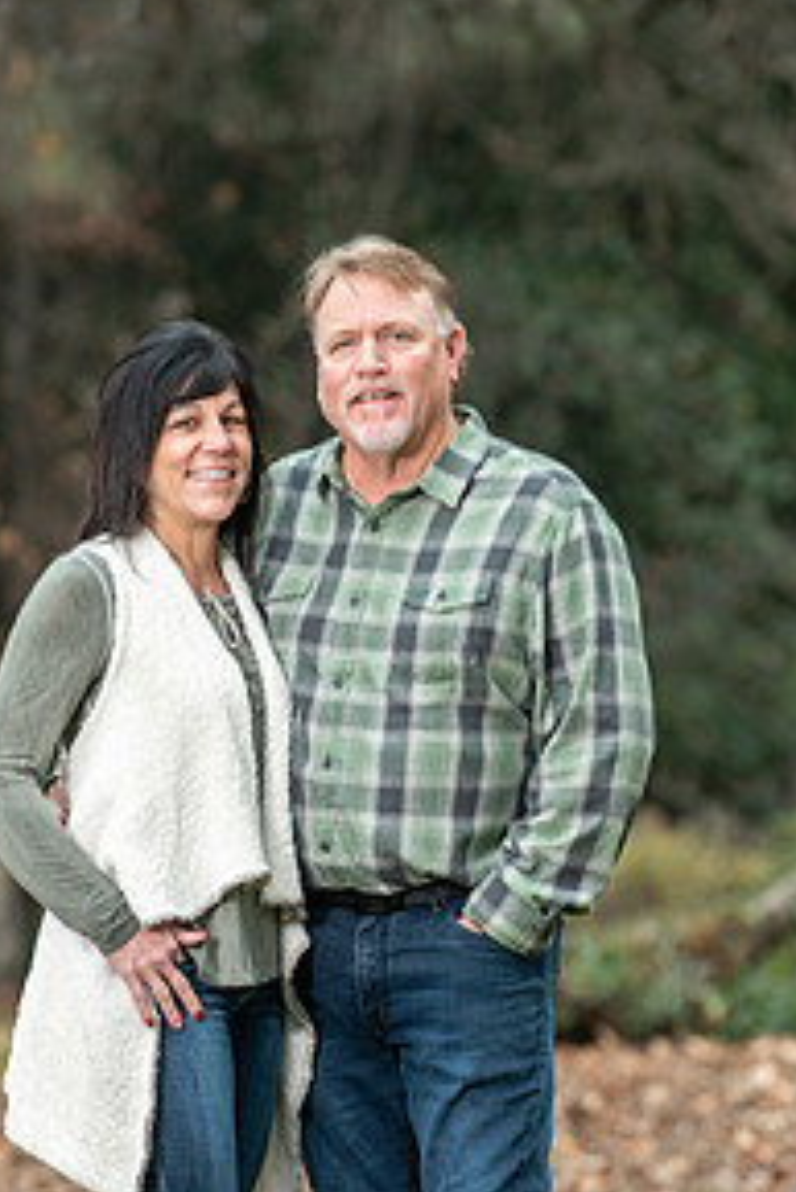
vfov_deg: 7.3
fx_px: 9275
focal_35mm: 280
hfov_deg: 4.9
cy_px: 804
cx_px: 367
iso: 200
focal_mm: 180
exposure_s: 1/125
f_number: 4
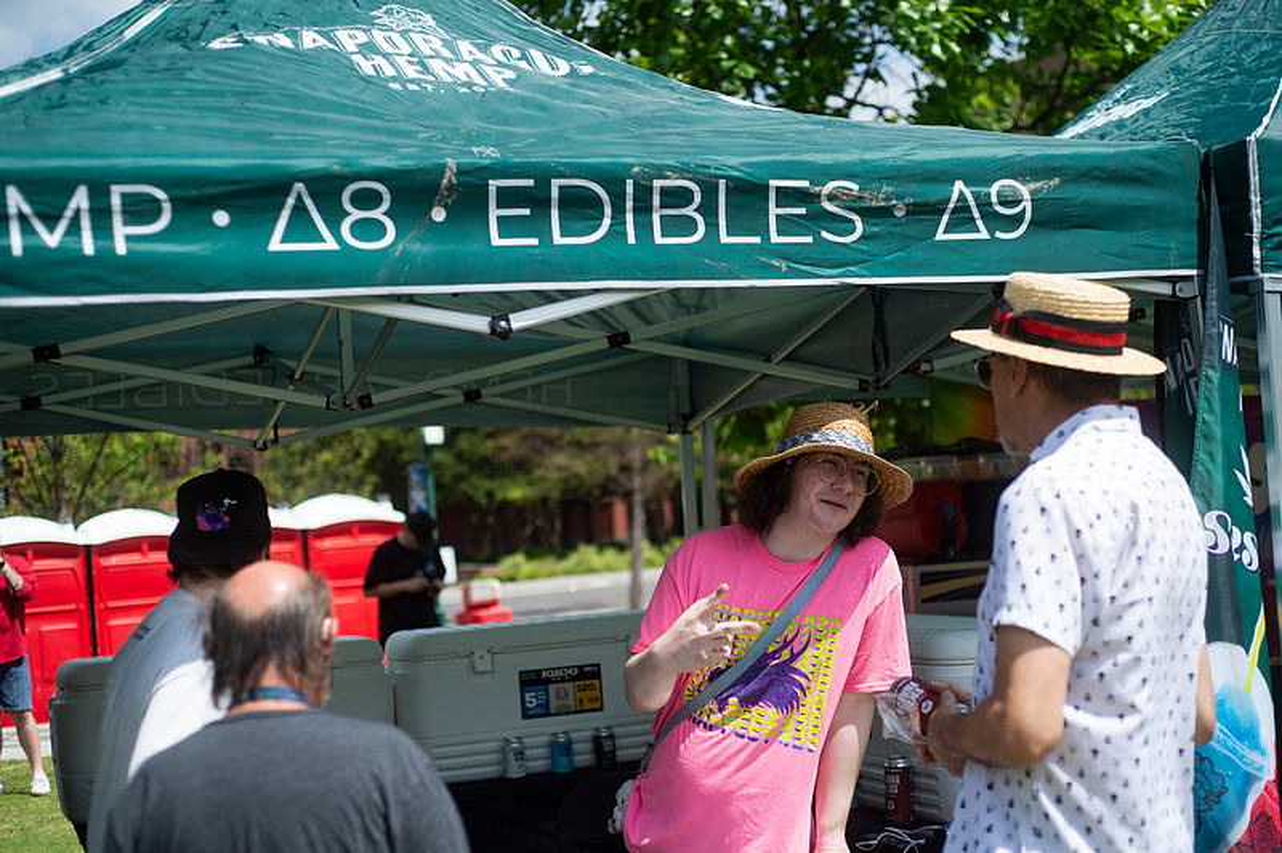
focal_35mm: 50
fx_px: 1779
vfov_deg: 26.9
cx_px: 641
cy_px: 426
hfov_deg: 39.6
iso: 200
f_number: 2.8
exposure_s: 1/6400
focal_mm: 50
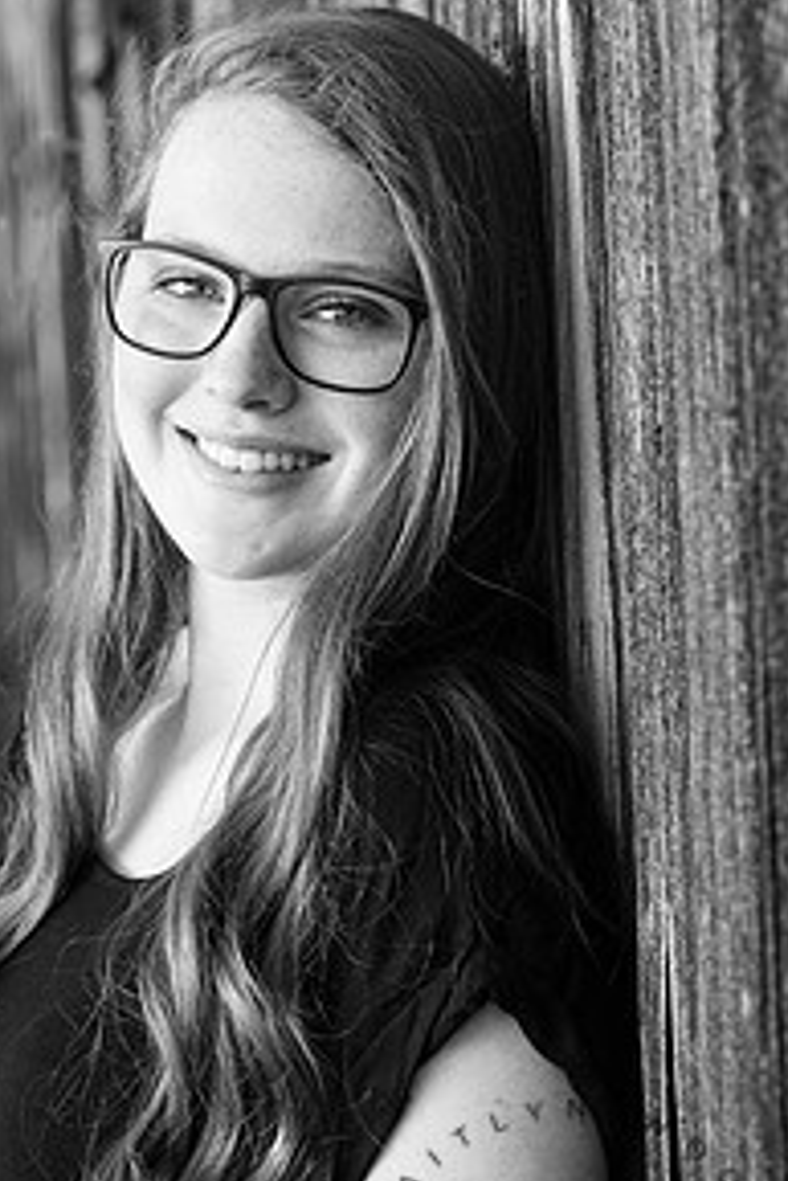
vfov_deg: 14.6
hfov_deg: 9.8
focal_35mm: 140
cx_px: 323
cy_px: 662
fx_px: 4591
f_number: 5.6
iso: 400
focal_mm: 90
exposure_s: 1/200
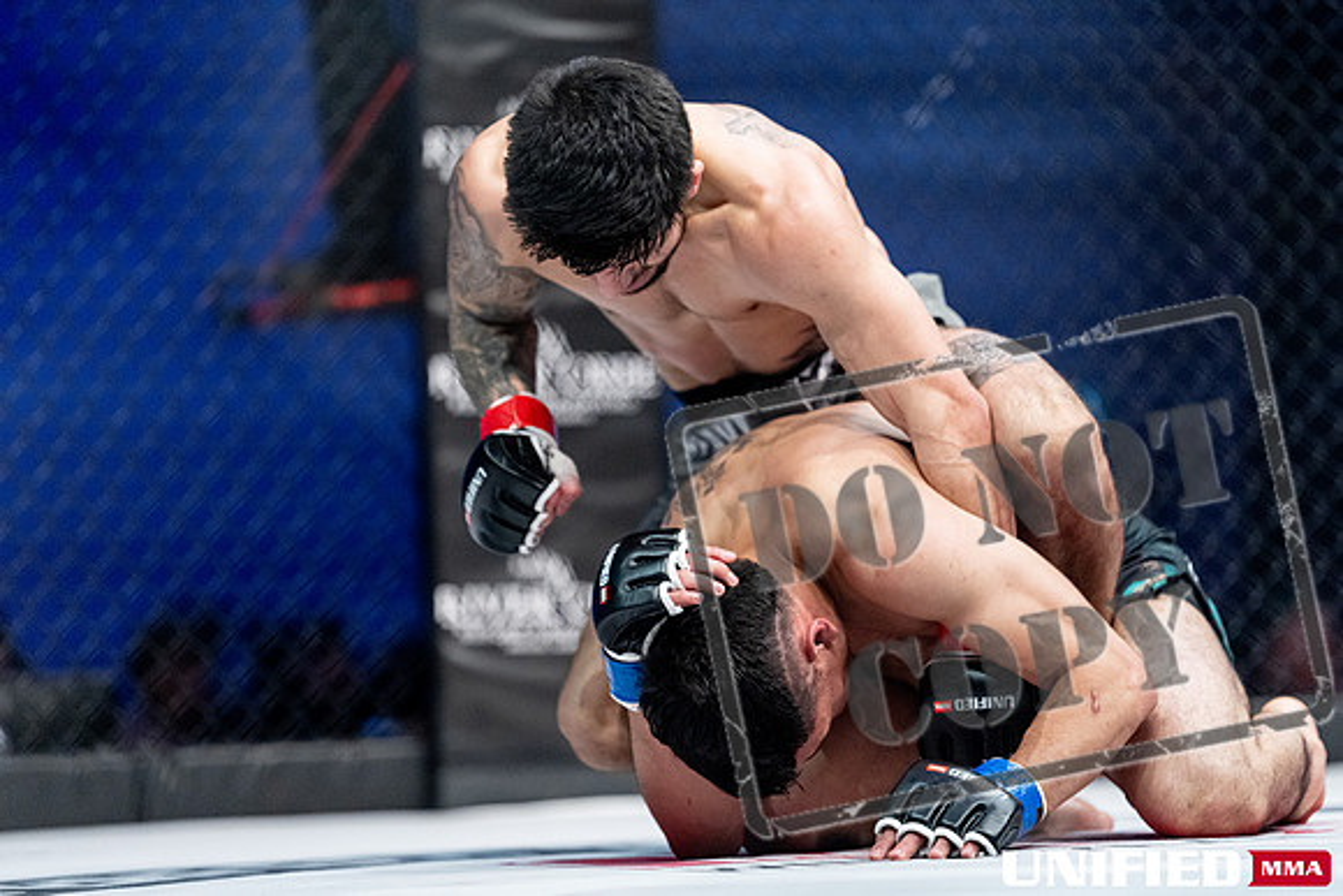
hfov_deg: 13.7
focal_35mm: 150
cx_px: 672
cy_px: 448
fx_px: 5597
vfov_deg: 9.2
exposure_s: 1/1250
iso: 3200
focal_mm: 150
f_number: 2
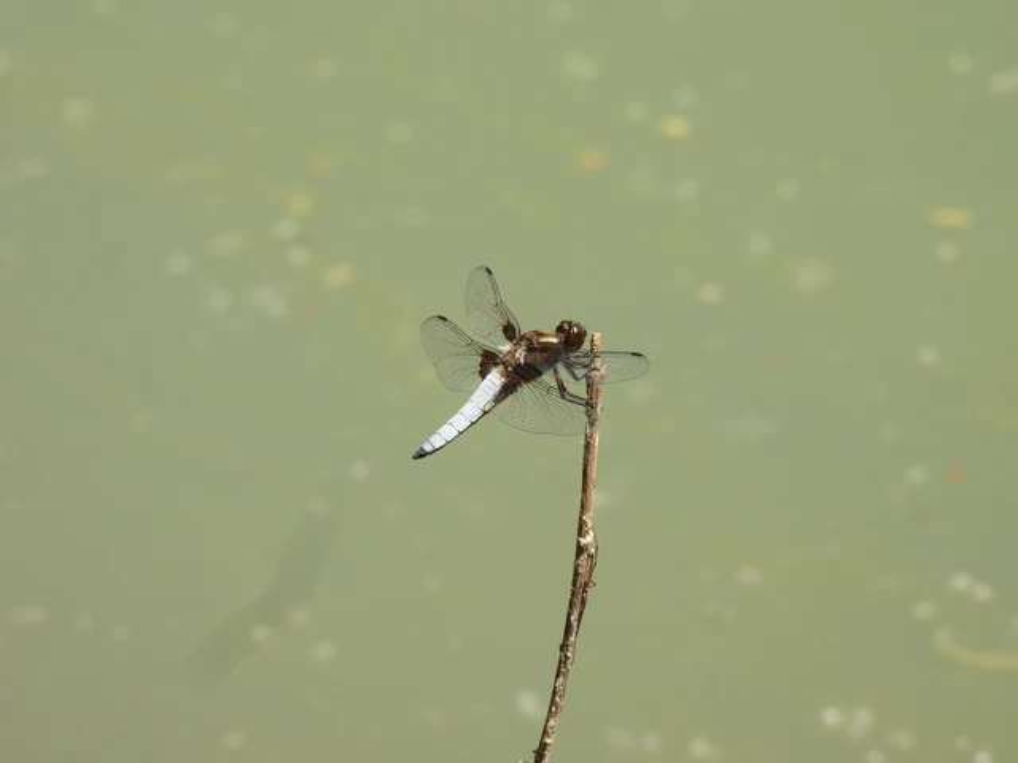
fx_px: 17645
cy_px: 382
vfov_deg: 2.5
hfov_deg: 3.3
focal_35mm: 600
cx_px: 509
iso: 100
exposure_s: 1/250
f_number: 6.3
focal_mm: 107
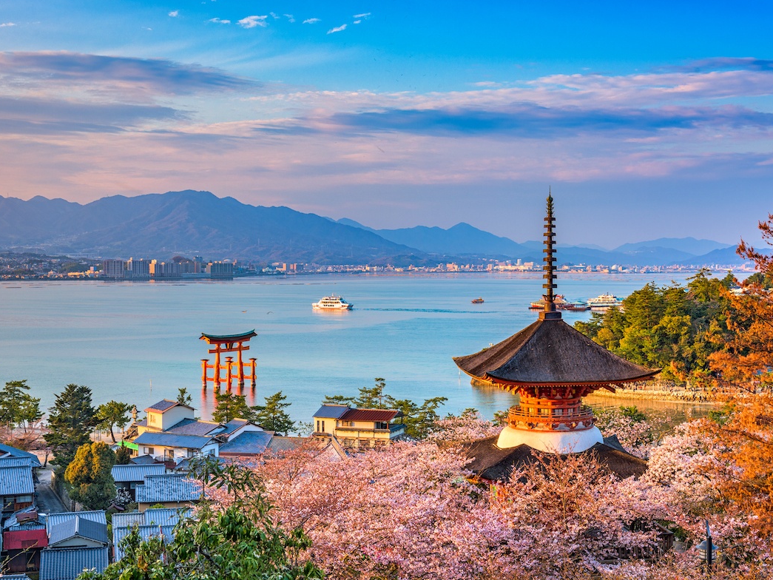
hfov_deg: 36.2
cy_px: 291
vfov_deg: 27.5
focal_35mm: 53
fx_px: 1184
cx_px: 399
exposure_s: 1/8
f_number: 11
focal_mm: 48
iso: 64
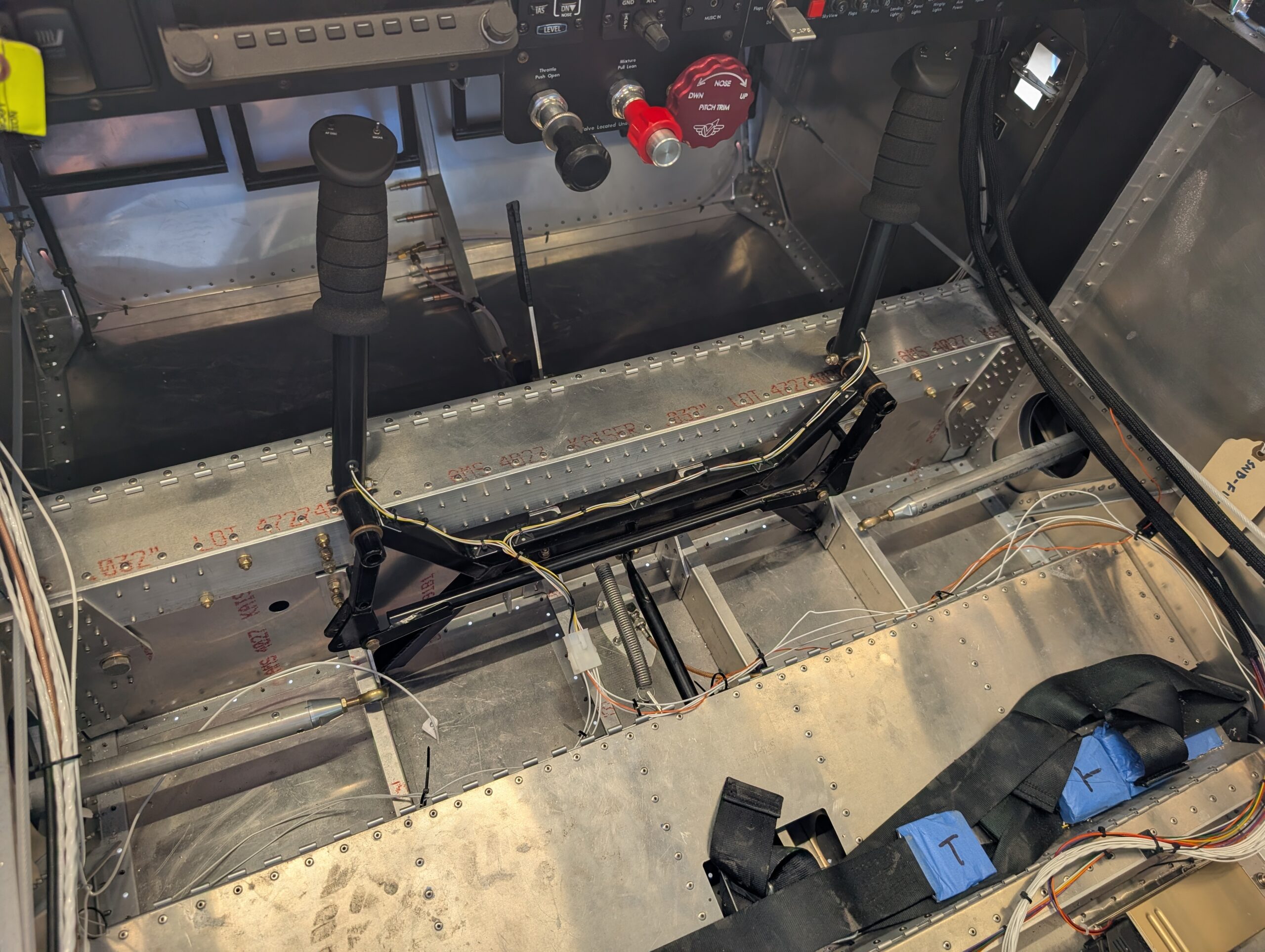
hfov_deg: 71.5
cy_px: 476
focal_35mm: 24
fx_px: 878
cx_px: 632
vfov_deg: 56.9
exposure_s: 1/40
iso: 26
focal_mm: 6.9
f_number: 1.68
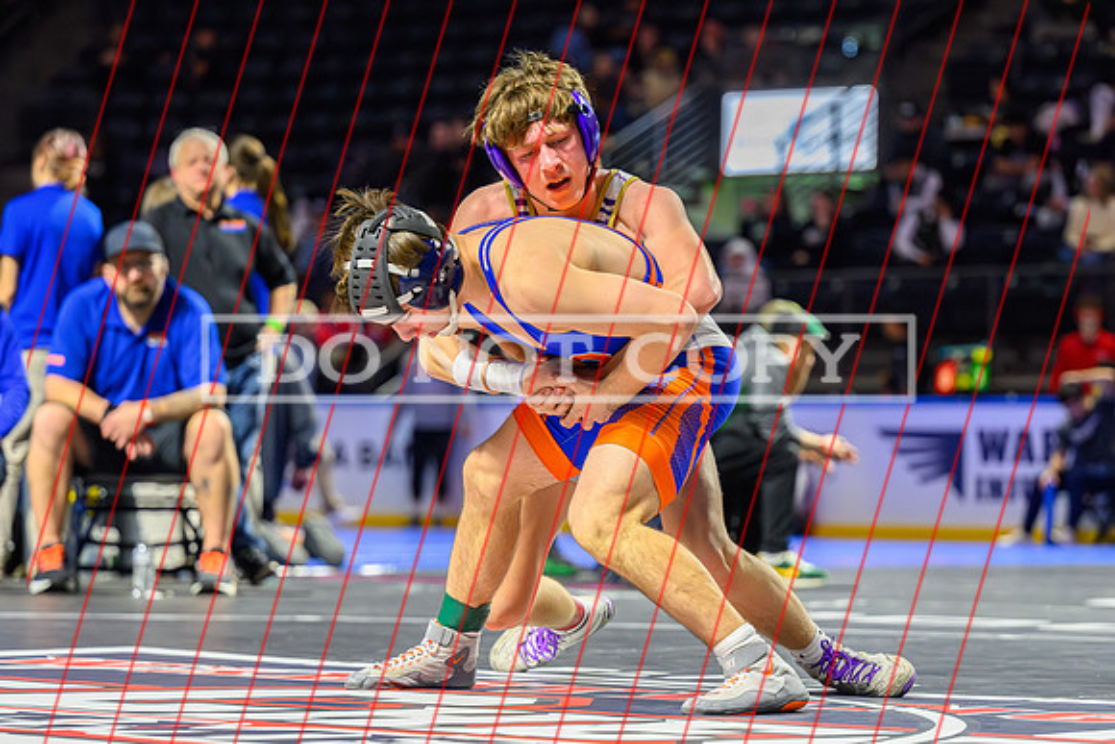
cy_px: 455
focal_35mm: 132
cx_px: 576
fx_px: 4099
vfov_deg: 10.4
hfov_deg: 15.5
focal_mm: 105
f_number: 2.8
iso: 4000
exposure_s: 1/640
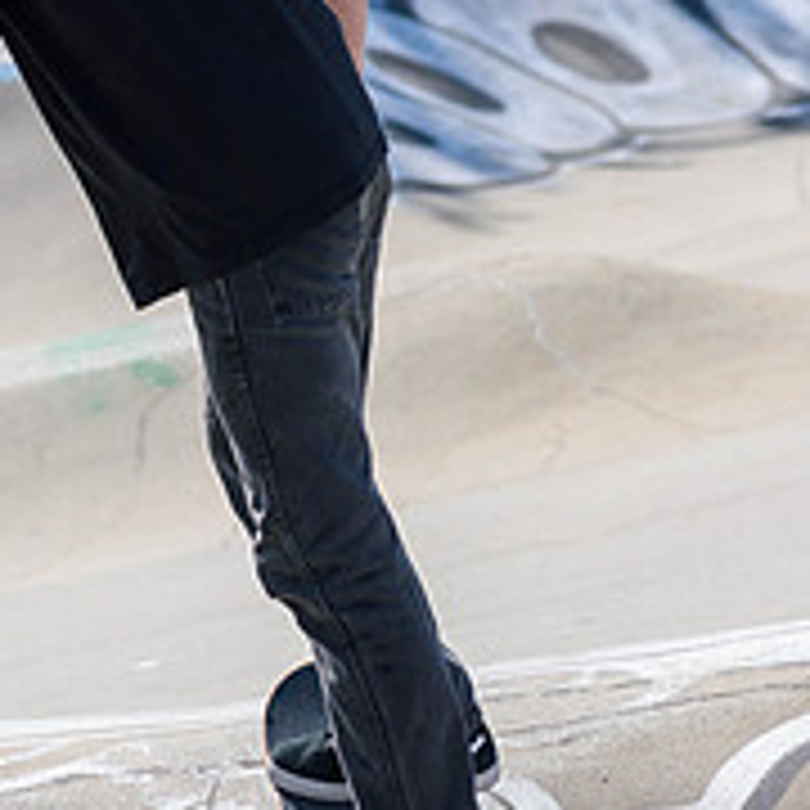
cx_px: 274
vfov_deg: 3.1
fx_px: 14799
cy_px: 428
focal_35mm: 559
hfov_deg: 3.1
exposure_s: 1/2000
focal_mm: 175
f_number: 5.6
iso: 200
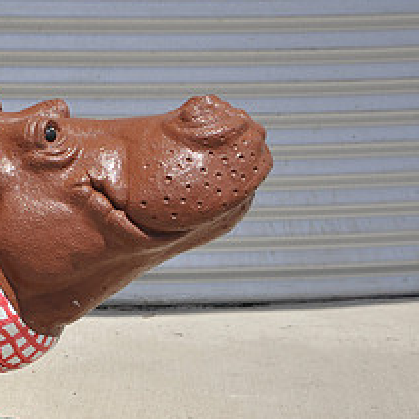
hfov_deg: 11.5
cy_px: 246
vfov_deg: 11.8
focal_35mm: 148
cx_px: -120
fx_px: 2027
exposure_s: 1/250
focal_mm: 42
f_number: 8
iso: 200
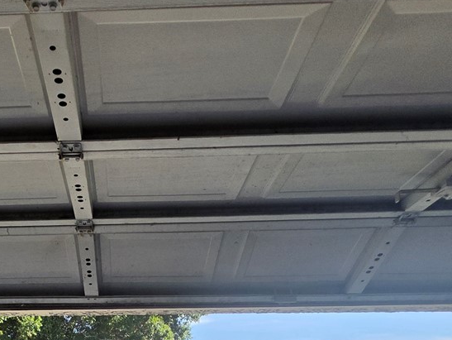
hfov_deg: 46.7
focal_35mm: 38
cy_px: 385
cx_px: 101
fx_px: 497
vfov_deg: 32.6
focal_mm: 2.2
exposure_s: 1/2000
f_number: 1.9
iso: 64
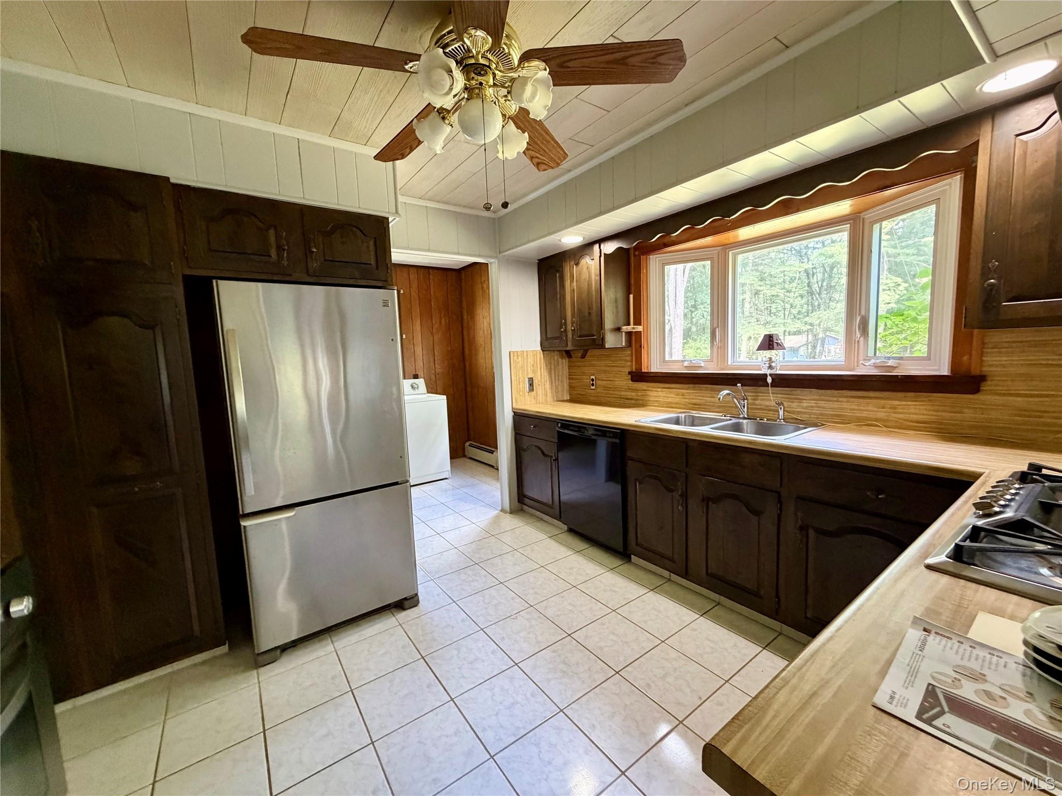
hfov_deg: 102.1
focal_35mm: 14
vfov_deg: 85.7
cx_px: 531
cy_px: 398
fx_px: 430
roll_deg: +2.4
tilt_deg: -5.0
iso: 500
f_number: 2.2
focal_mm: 2.22
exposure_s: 1/60
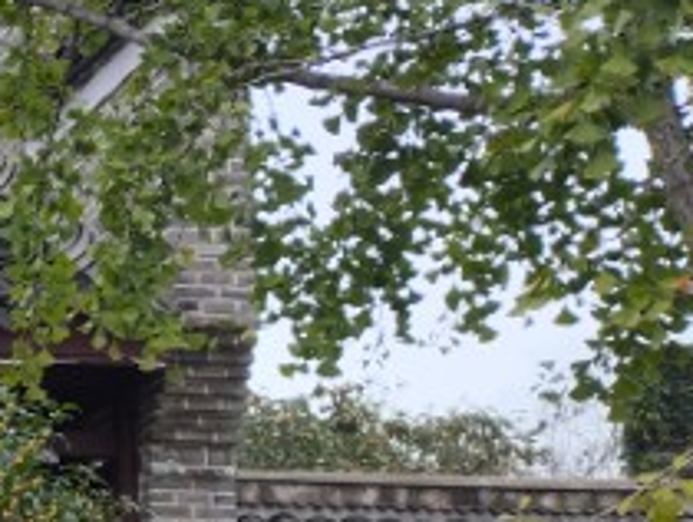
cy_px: 542
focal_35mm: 117
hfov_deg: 13.3
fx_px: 2345
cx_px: -866
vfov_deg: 12.5
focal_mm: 4.68
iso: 50
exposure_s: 1/1073
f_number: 1.8
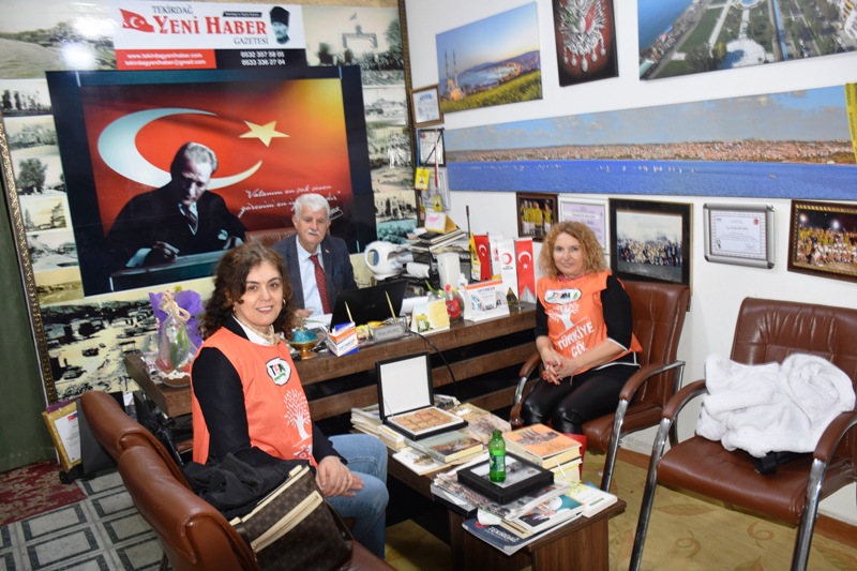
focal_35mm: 30
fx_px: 714
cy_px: 286
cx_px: 428
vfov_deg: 43.6
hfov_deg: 61.9
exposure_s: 1/60
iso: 400
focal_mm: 20
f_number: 3.5
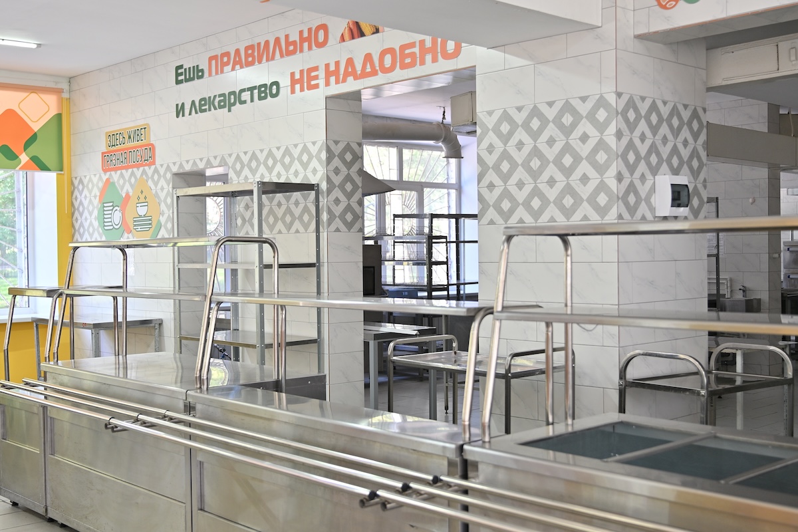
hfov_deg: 46.4
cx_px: 399
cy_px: 266
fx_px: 931
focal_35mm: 42
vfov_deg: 31.9
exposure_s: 1/60
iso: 125
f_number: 2.8
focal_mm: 28
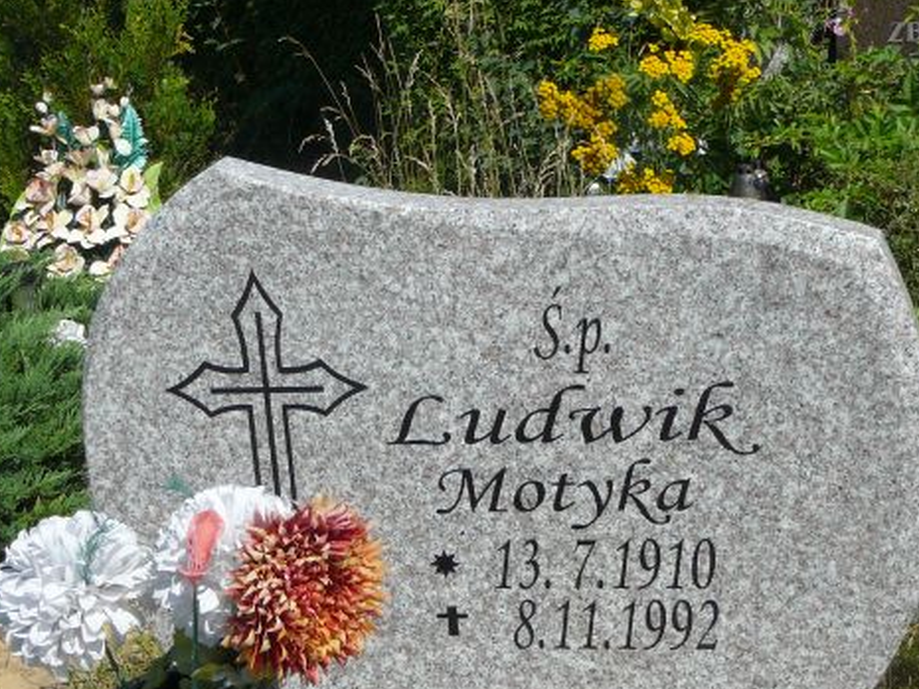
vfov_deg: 17.6
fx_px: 2231
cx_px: 508
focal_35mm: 84
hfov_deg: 23.3
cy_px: 434
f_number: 5.6
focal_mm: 9.1
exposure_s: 1/400
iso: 80
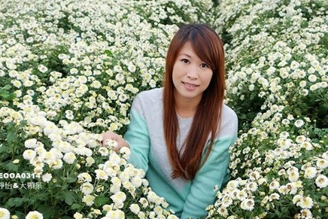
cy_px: 130
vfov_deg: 30.5
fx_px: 401
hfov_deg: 44.3
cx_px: 192
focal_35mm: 44
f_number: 2.8
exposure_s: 1/125
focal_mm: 11.81
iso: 125
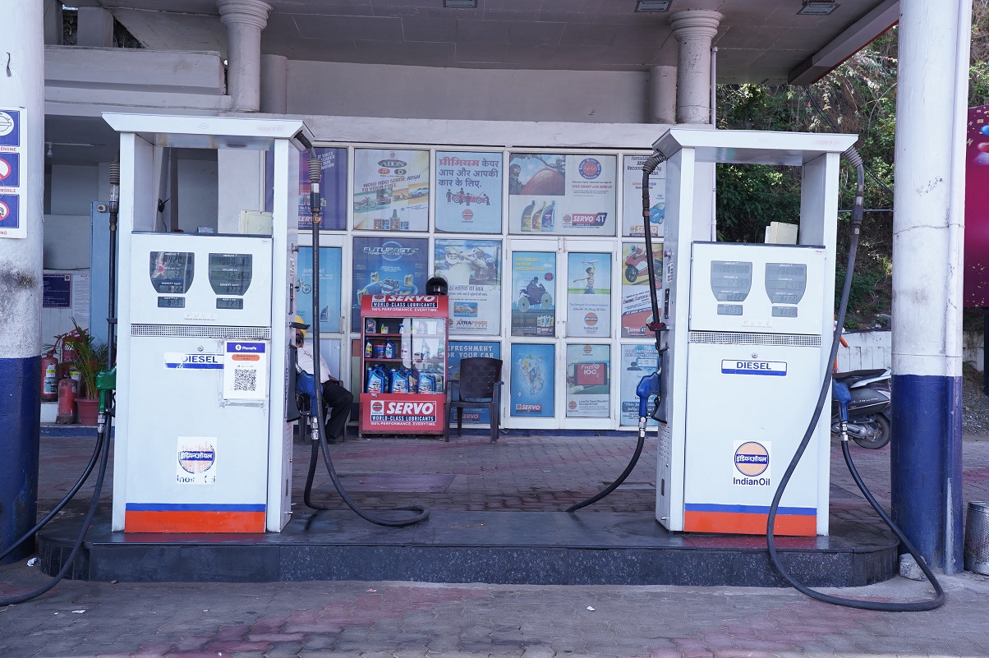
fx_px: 1098
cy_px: 329
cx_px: 494
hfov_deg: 48.5
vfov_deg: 33.4
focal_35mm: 40
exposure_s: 1/200
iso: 400
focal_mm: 40
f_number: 6.3
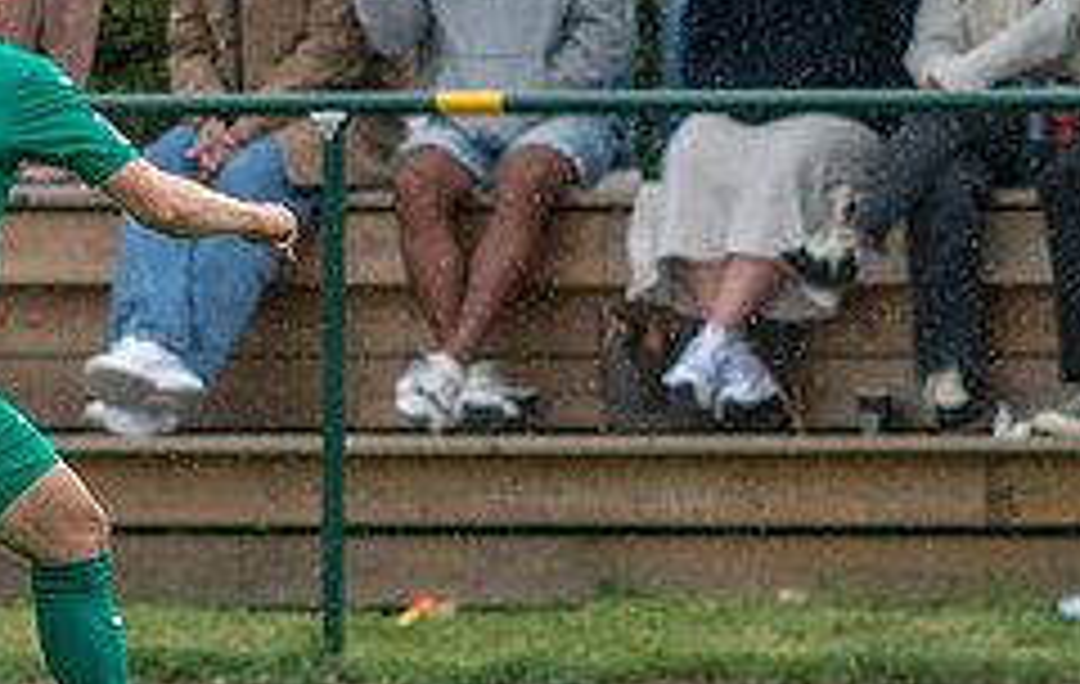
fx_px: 40948
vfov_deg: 1.0
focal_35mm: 1386
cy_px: 477
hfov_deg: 1.5
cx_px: -111
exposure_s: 1/1250
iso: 500
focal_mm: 420
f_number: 4
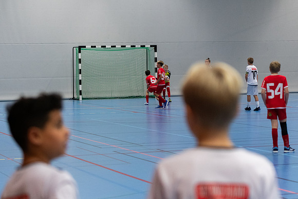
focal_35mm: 108
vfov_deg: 12.7
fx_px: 895
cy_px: 100
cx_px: 149
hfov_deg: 18.9
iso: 2000
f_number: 2.8
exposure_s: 1/500
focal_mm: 70
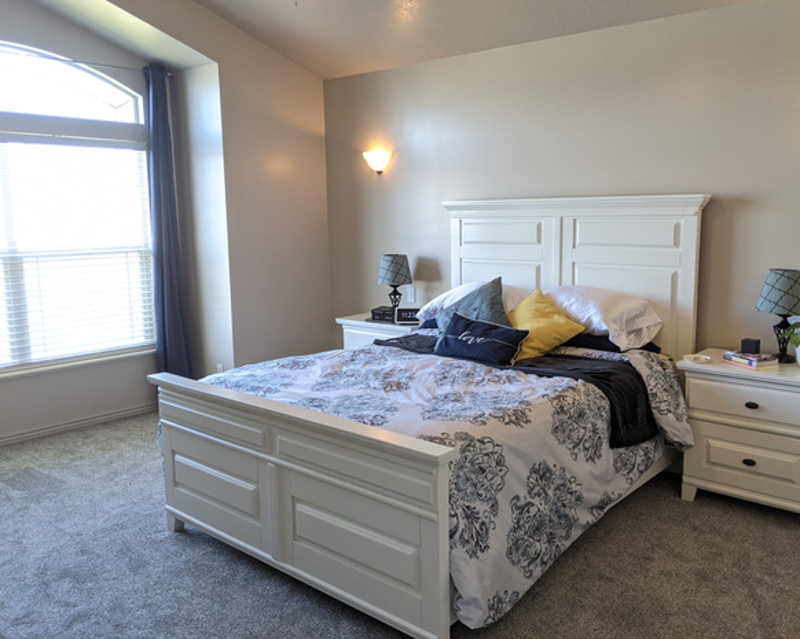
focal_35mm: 29
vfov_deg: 49.9
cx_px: 438
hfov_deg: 60.4
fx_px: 686
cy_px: 311
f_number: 1.8
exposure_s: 1/120
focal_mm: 4.44
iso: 160
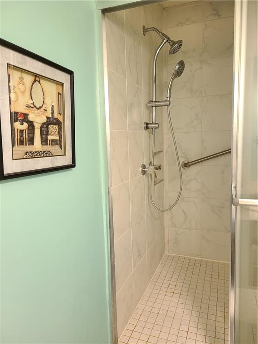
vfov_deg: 67.3
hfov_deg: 53.1
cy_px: 172
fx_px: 258
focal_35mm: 26
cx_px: 129
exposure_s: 1/59
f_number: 1.8
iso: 200
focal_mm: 5.4
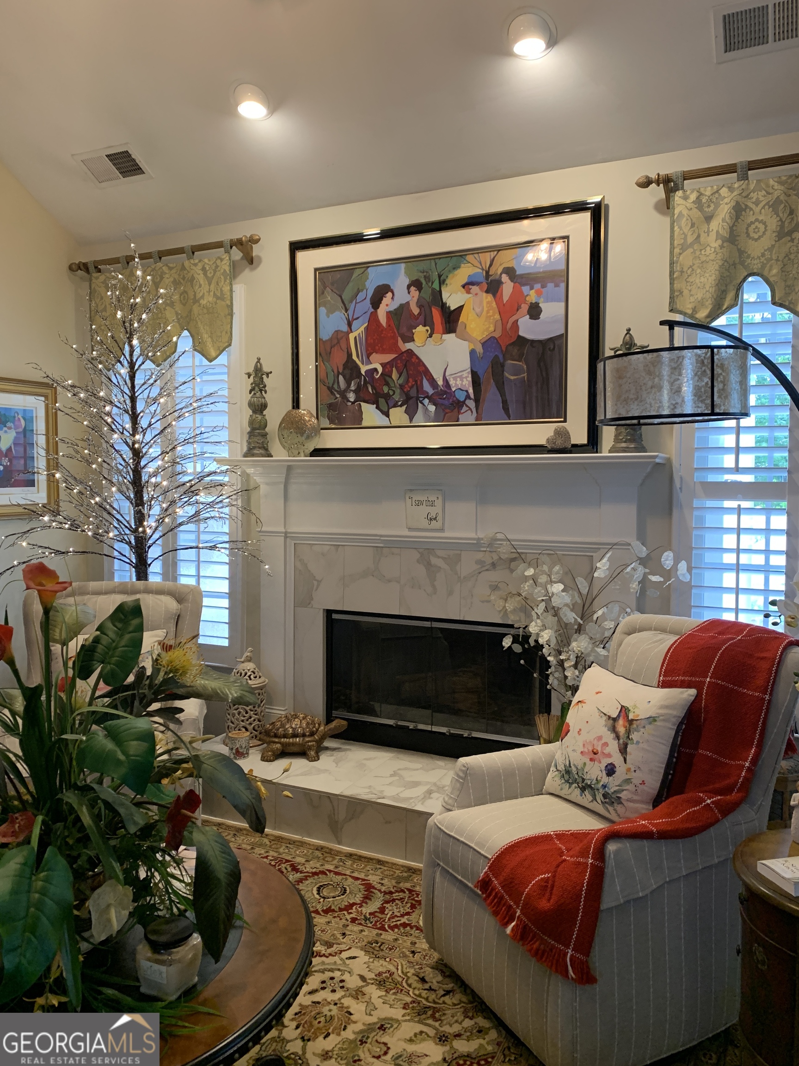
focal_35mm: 26
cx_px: 400
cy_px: 533
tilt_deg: -2.9
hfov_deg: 53.1
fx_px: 800
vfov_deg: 67.3
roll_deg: -0.1
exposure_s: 1/60
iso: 200
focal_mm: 4.25
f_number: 1.8
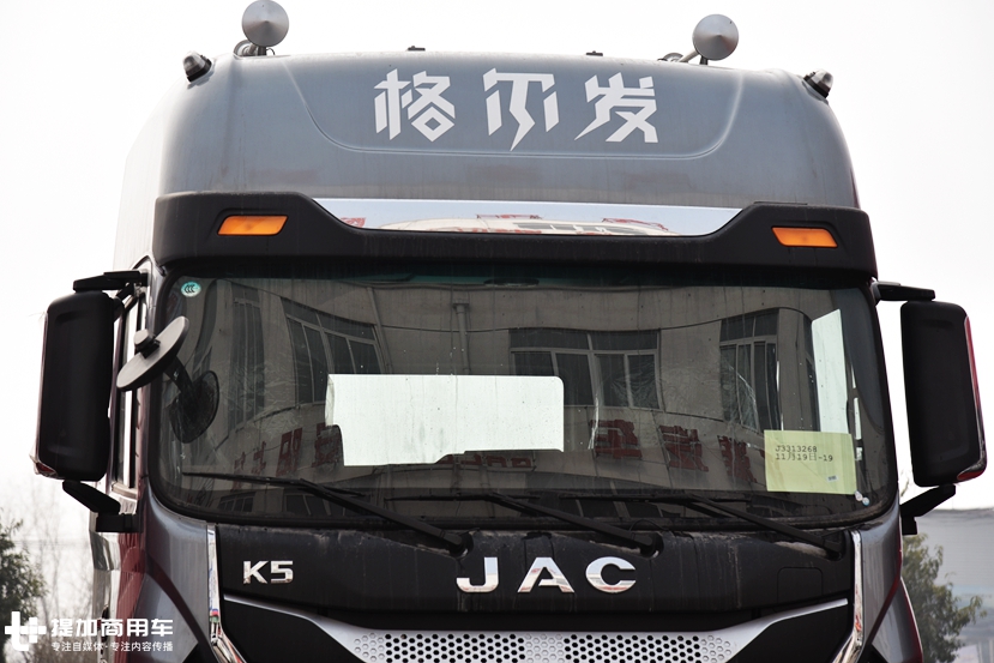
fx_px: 3341
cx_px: 496
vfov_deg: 11.3
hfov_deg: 16.9
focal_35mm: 121
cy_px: 330
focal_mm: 120
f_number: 6.3
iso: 200
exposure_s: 1/640
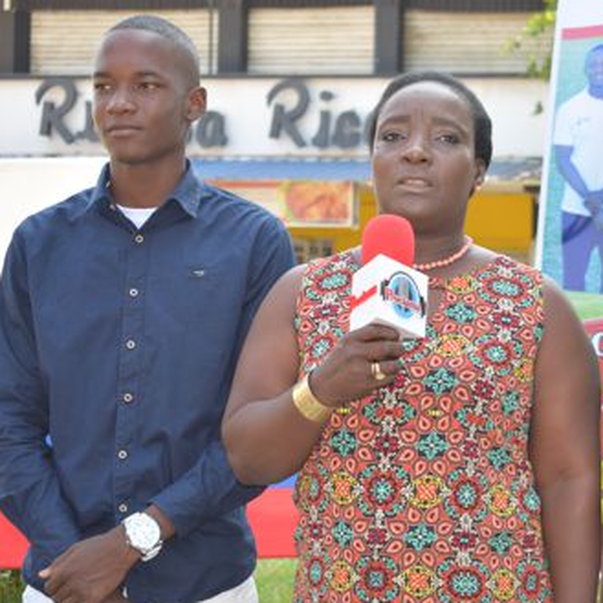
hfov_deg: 18.6
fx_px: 1833
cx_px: 427
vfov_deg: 18.7
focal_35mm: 93
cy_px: 303
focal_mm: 48
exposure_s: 1/125
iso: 220
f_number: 5.6
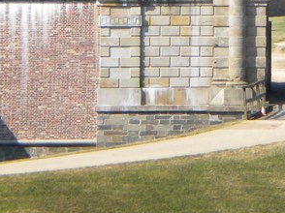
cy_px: -60
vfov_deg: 3.8
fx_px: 3175
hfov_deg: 5.1
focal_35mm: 386
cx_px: 304
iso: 114
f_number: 5.9
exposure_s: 1/500
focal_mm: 18.9
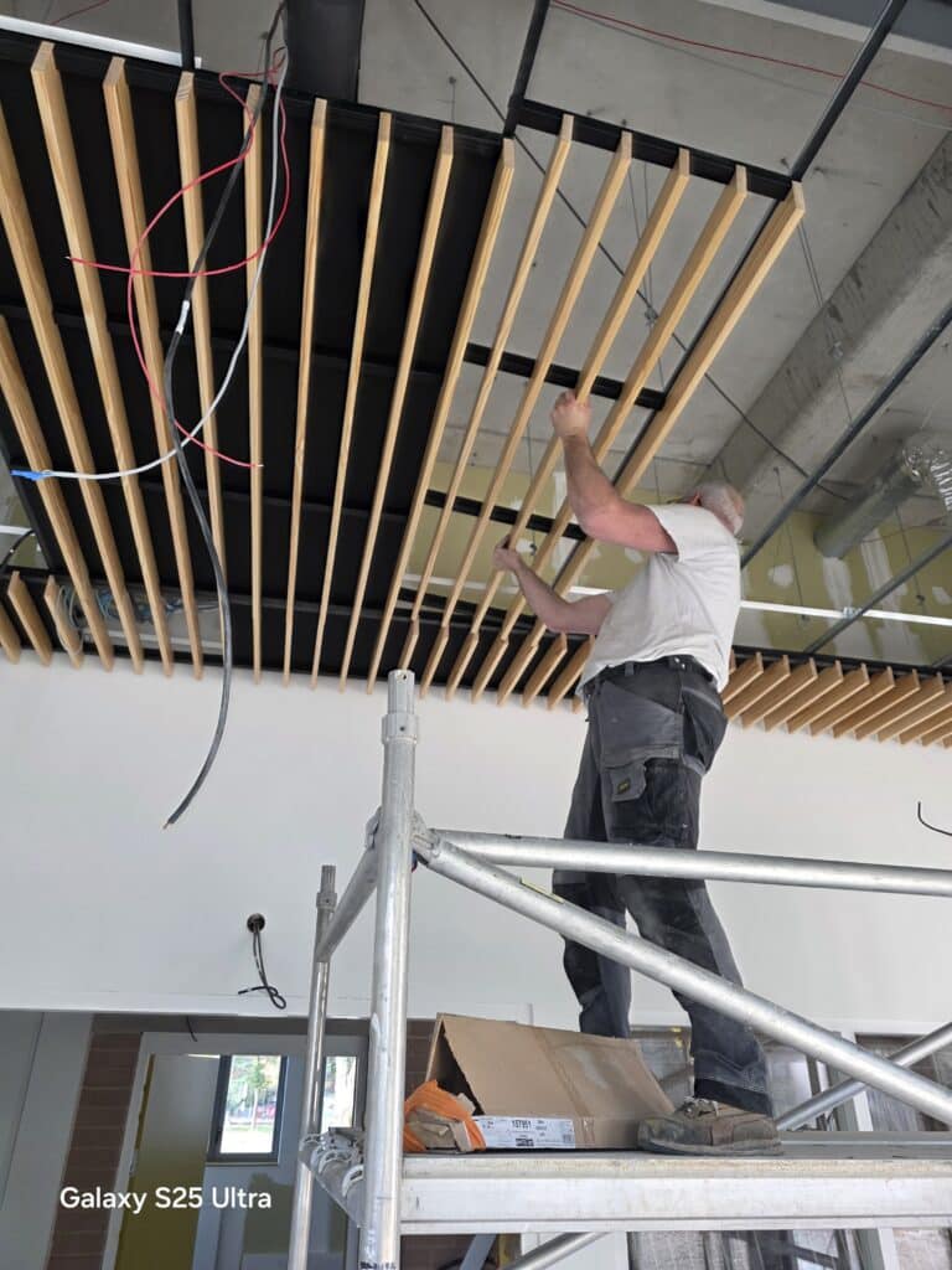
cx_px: 476
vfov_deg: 73.9
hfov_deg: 58.9
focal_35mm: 23
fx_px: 843
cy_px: 635
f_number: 1.7
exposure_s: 1/180
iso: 160
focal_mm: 6.3
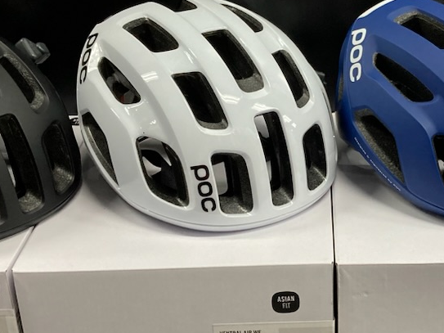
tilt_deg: -27.4
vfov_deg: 22.2
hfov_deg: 28.9
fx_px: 846
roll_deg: +0.1
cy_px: 161
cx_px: 339
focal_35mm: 66
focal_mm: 3.99
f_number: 1.8
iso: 125
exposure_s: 1/50
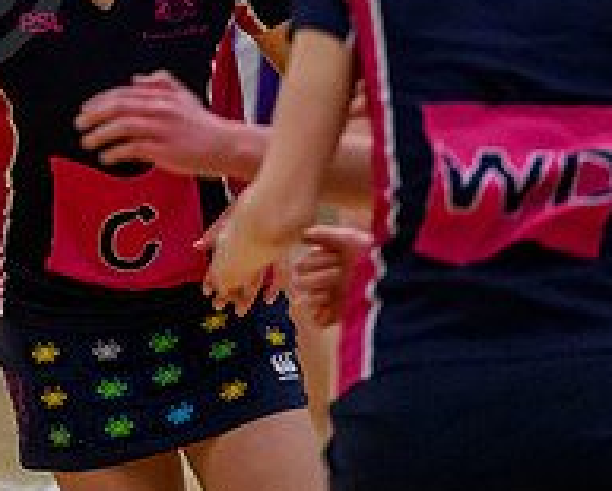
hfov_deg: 2.6
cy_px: -282
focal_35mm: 734
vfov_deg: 2.1
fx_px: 13315
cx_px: -523
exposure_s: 1/1000
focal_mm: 200
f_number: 3.5
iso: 6400
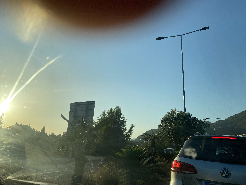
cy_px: 92
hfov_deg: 67.3
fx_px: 185
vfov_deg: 53.1
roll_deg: -2.1
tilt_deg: +15.2
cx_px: 123
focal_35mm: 26
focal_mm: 4.25
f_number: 1.8
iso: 32
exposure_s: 1/3846
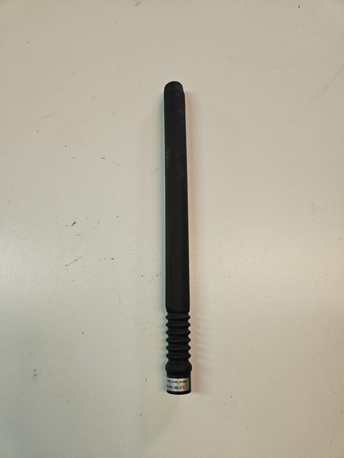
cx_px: 172
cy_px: 229
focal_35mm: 23
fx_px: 305
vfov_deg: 73.9
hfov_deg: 58.9
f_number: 1.8
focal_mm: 5.4
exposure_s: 1/200
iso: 250
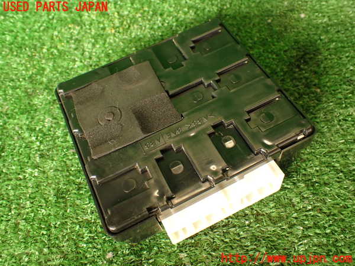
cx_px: 178
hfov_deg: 56.8
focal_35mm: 32
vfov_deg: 44.2
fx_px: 328
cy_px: 133
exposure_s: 1/60
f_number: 2.4
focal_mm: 5.79
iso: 200
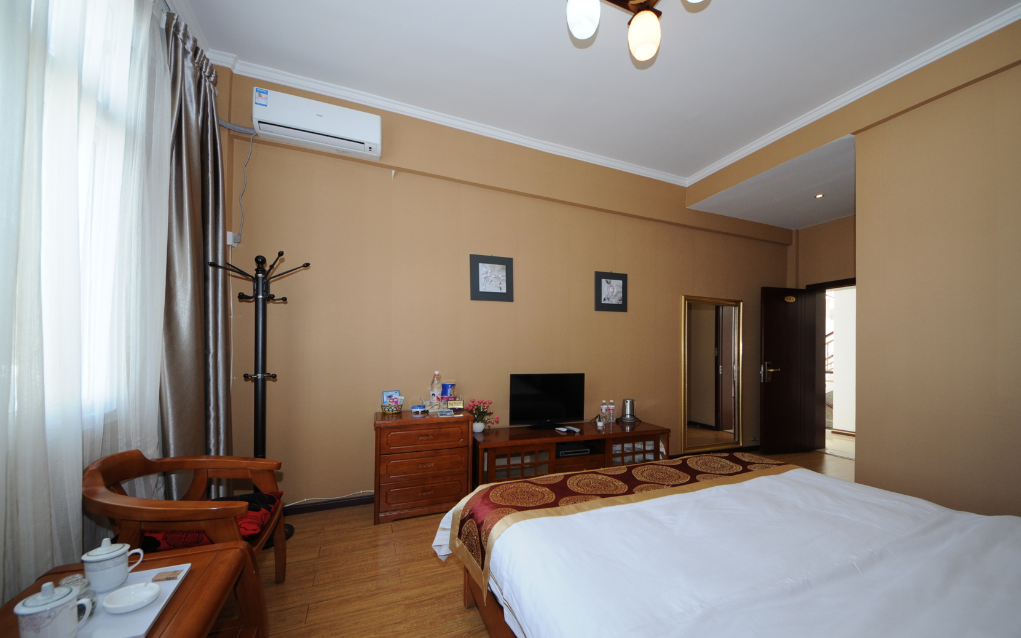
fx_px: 362
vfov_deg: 82.7
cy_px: 345
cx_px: 533
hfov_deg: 109.3
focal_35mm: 13
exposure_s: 1/50
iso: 400
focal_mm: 8
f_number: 4.5
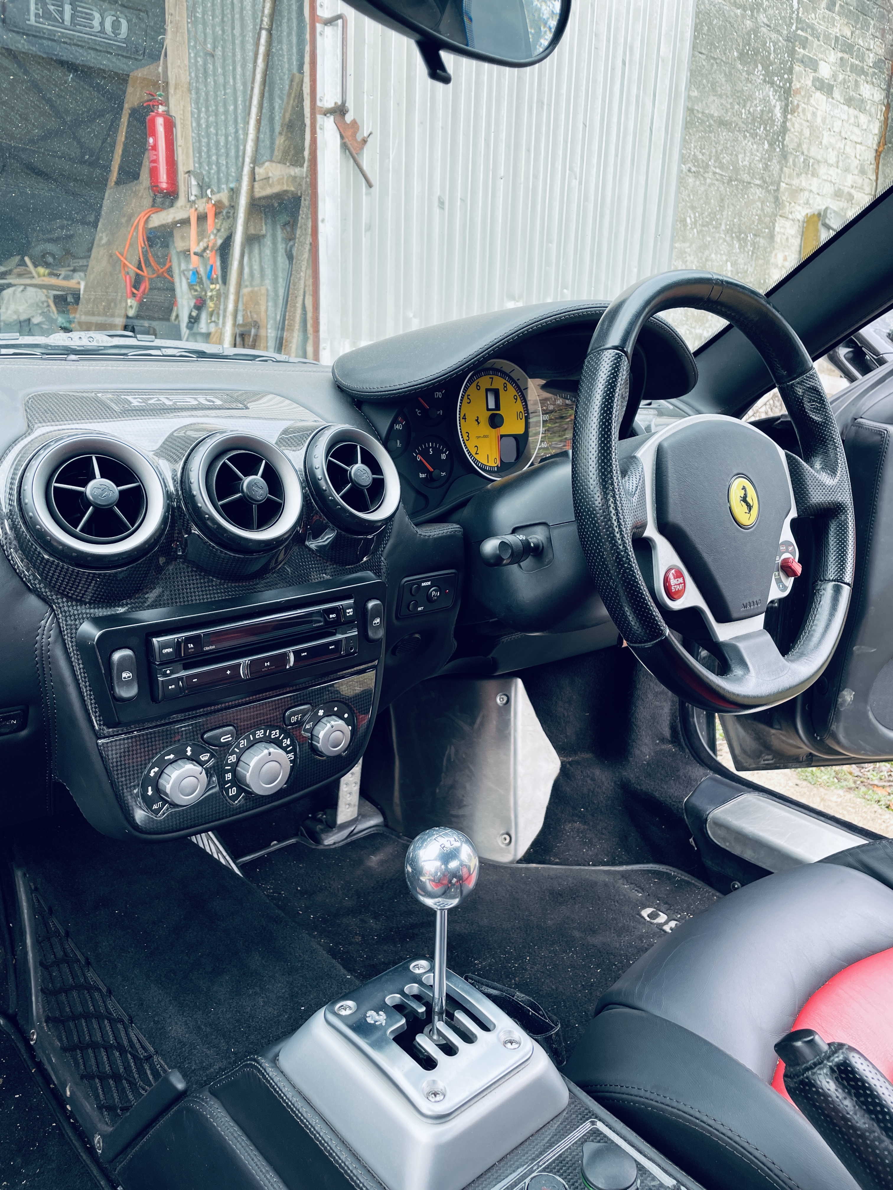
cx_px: 446
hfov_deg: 53.1
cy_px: 595
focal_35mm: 26
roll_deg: -2.3
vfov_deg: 67.3
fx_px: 894
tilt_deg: -14.2
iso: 40
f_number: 1.6
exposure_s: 1/121
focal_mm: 4.2
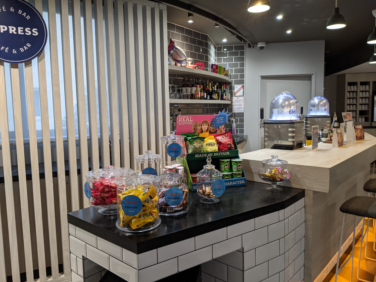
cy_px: 141
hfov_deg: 65.3
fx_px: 293
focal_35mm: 27
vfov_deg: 51.4
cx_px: 188
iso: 164
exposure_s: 1/25
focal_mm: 4.44
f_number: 1.8
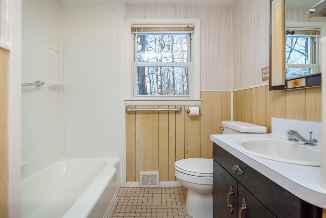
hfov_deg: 96.7
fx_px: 145
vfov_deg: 73.8
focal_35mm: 16
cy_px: 109
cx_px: 163
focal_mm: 16
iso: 400
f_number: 6.3
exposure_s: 1/160
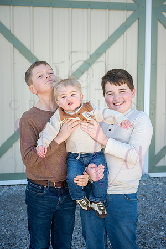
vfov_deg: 33.4
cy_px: 124
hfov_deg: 22.6
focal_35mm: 60
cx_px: 83
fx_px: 415
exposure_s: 1/640
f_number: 5.6
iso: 400
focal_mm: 60
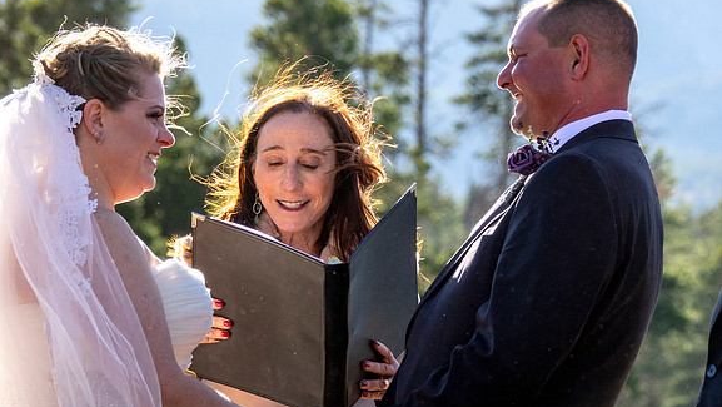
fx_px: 4175
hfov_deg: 9.9
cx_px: 360
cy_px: 226
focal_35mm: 218
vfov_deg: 5.6
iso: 200
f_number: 4
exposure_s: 1/1000
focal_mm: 75.77
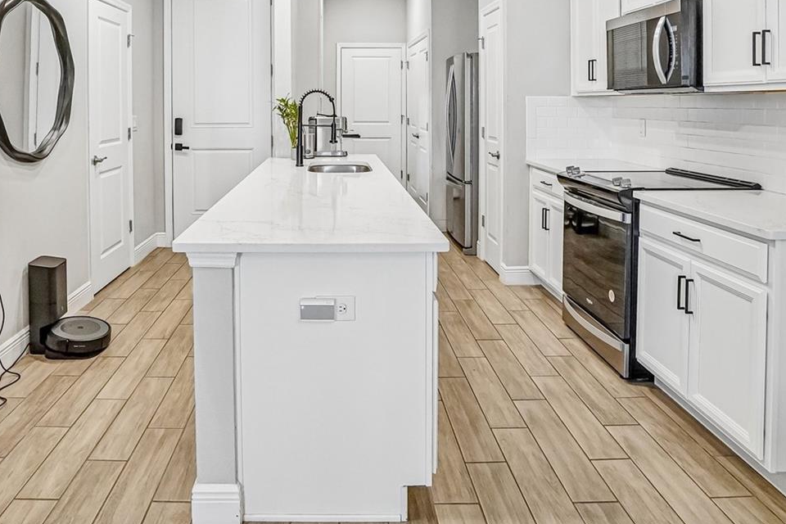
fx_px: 546
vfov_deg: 48.6
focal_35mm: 25
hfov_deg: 71.0
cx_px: 330
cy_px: 111
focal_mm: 10
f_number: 8
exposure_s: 1/30
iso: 800
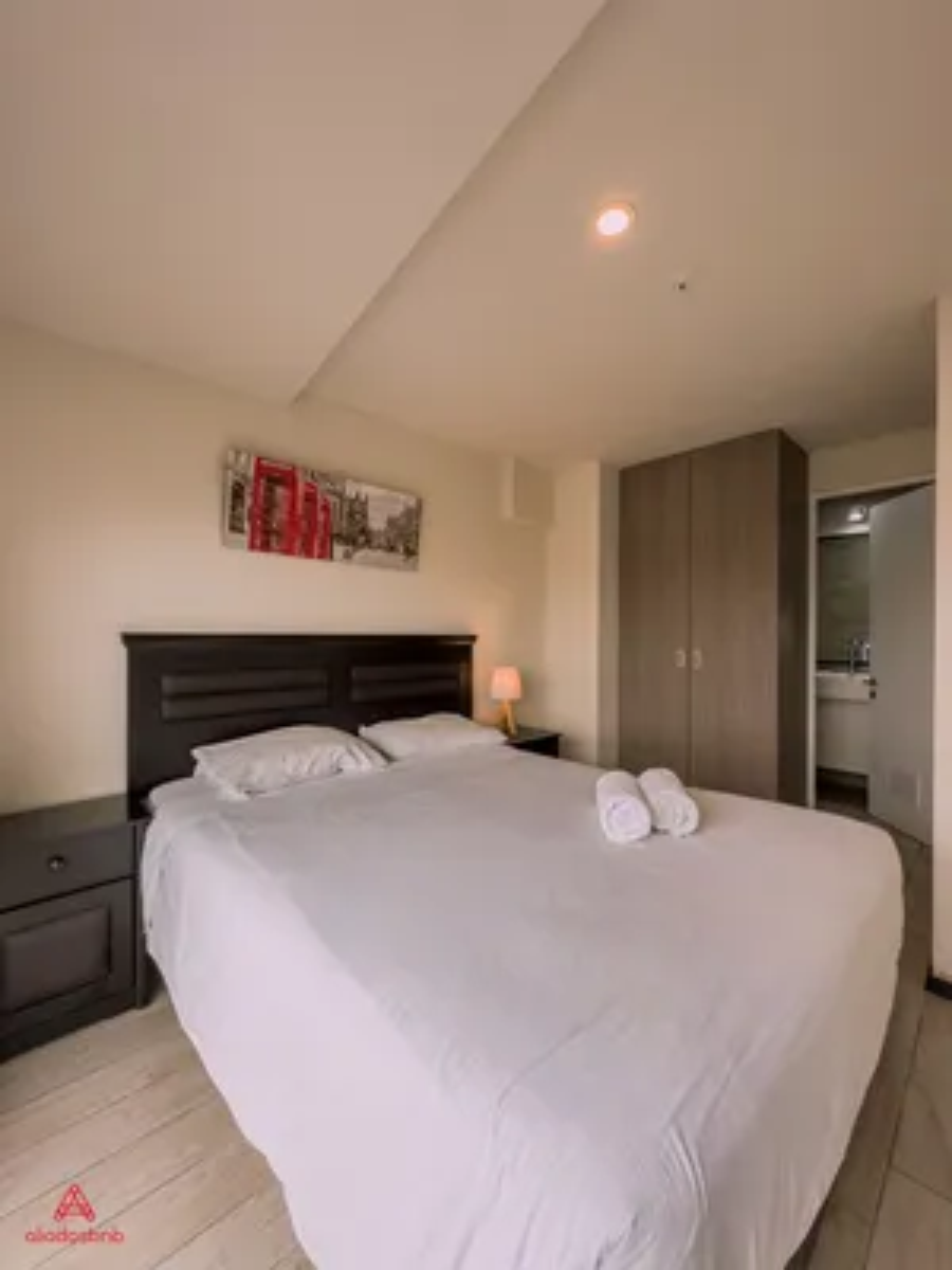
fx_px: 513
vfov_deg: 102.1
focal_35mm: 14
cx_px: 476
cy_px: 635
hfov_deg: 85.7
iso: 40
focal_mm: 2.2
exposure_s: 1/125
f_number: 2.2
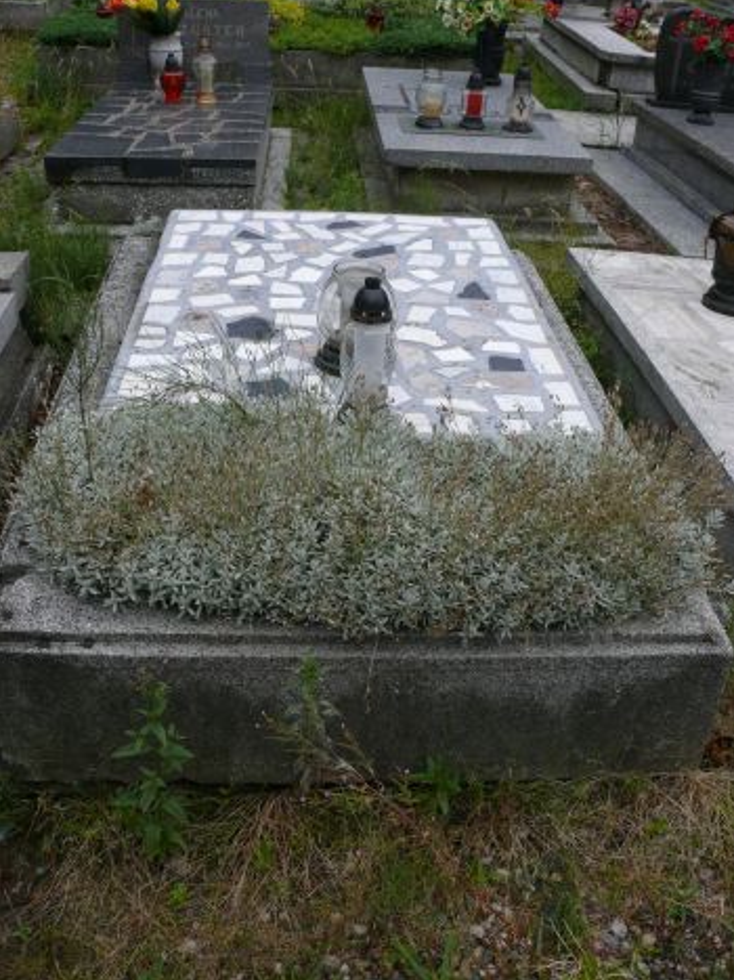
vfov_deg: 51.4
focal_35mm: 36
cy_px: 478
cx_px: 373
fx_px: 1018
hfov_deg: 39.6
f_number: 4
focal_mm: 7.4
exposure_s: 1/200
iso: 100
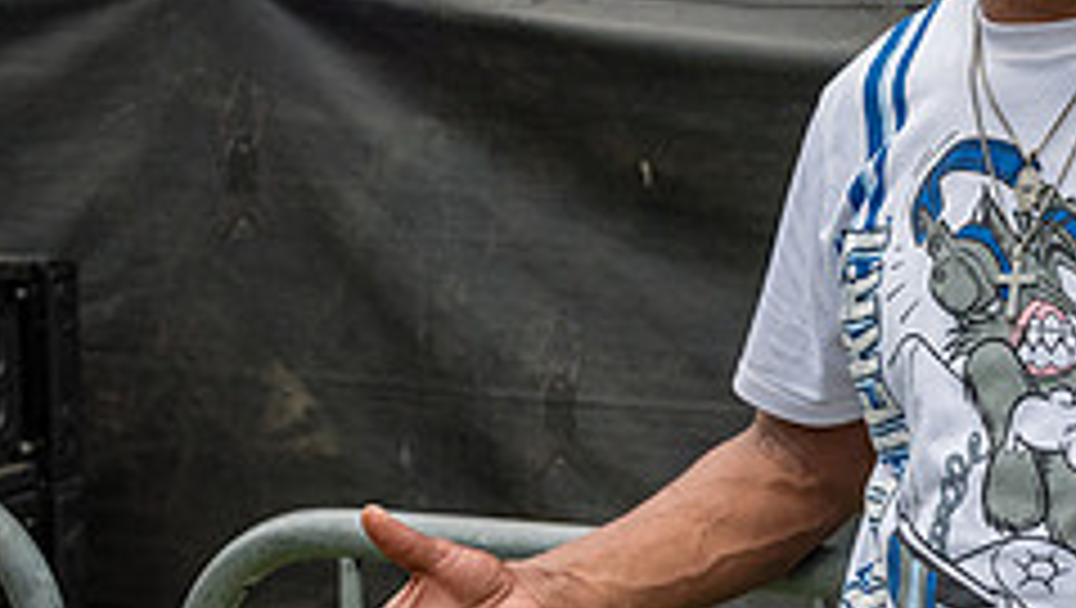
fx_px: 3227
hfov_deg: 18.6
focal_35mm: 113
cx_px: 1000
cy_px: 200
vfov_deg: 10.7
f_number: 4
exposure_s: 1/1250
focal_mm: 38
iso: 1000
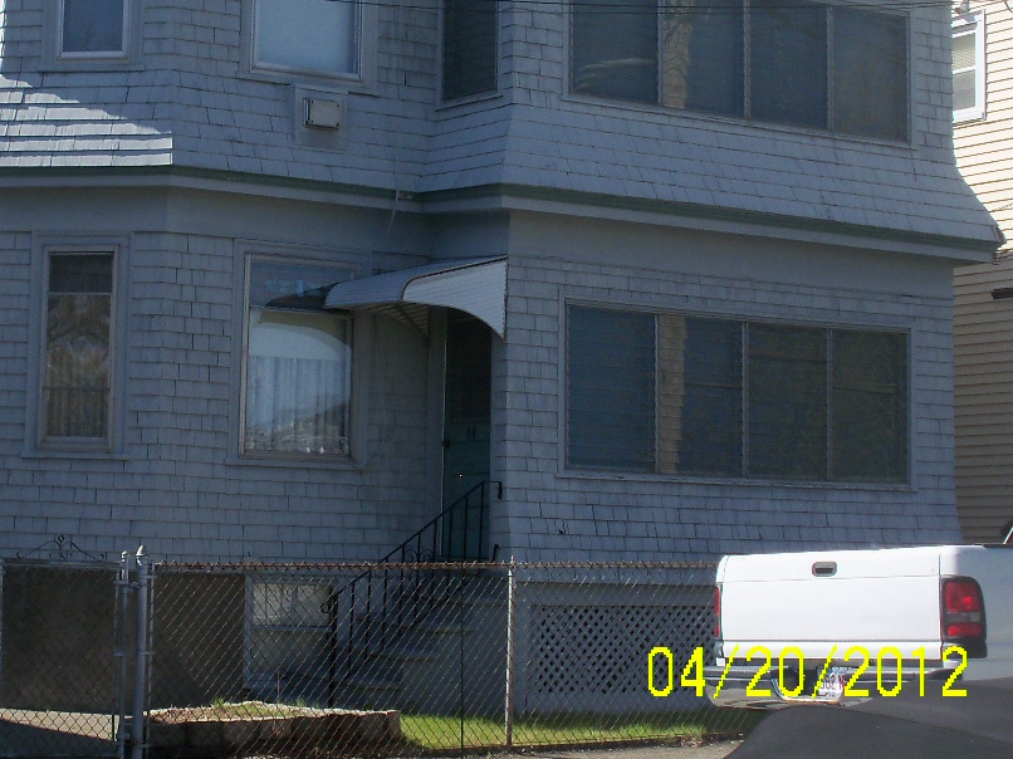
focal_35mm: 81
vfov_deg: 18.1
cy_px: 221
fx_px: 2370
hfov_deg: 23.9
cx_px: 254
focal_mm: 9.1
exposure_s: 1/500
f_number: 4.5
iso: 100
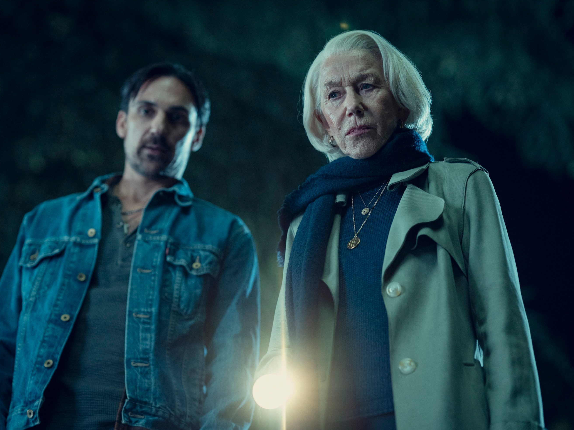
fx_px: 1542
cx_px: 317
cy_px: 216
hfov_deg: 21.1
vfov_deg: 15.9
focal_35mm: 93
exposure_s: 1/40
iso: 2500
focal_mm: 85
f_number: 2
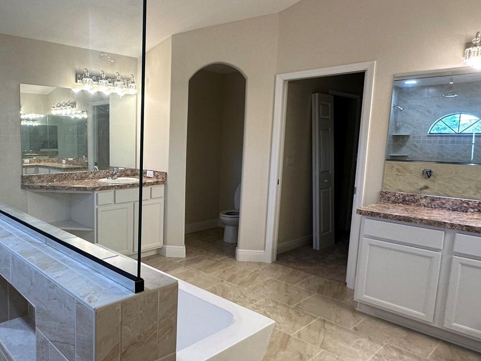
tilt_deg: -7.3
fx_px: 361
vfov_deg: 53.0
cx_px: 115
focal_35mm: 26
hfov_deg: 63.0
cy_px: 184
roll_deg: -0.5
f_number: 2.2
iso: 125
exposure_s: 1/120
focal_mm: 2.22
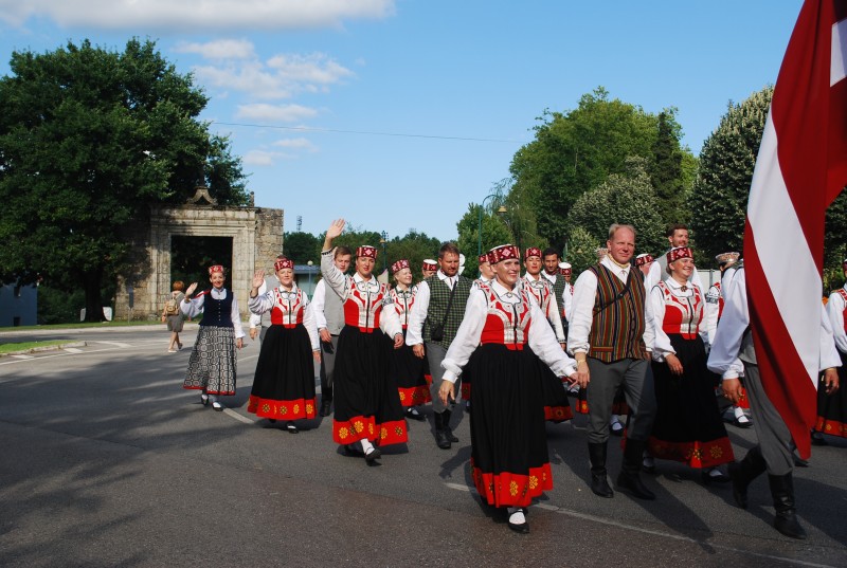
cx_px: 424
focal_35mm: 39
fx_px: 919
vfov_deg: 34.4
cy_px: 284
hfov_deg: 49.5
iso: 100
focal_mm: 26
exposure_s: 1/200
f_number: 7.1
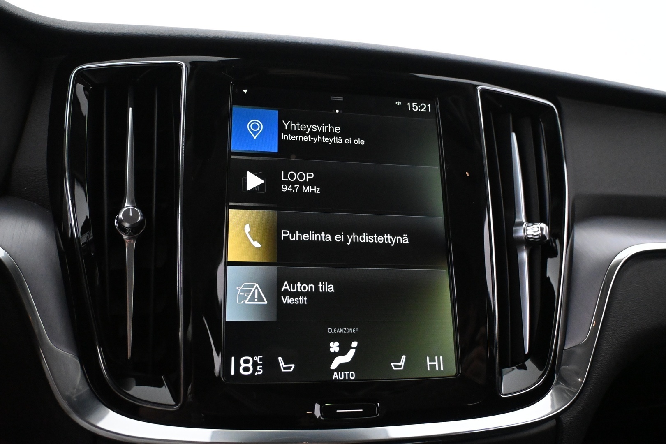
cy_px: 222
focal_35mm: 31
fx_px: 569
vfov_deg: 42.6
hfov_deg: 60.7
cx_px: 333
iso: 6400
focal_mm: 20.5
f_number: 3.8
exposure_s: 1/60
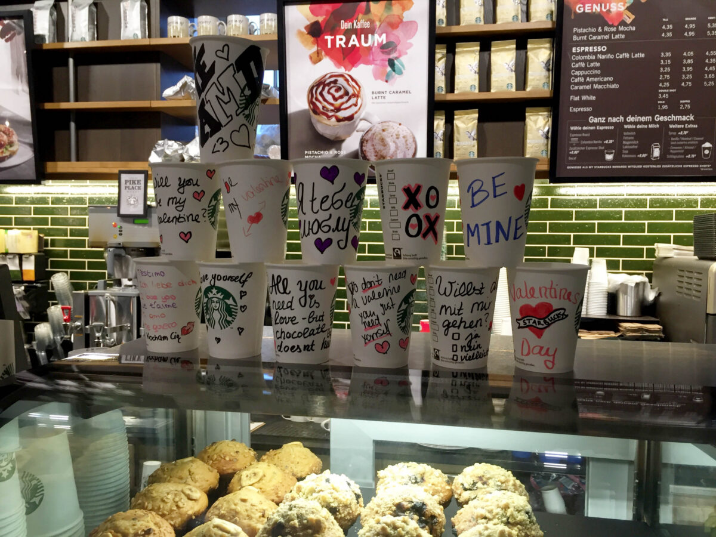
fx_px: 600
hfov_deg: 61.7
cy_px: 268
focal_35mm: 29
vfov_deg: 48.2
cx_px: 358
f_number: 2.2
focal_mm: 4.15
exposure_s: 1/33
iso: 80
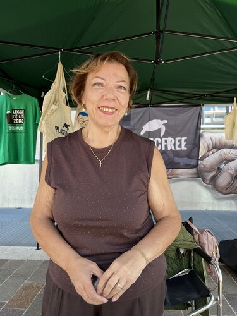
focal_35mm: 26
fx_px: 237
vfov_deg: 67.3
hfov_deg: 53.1
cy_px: 158
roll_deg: +0.5
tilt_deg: -1.3
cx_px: 118
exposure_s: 1/425
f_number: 1.6
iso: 50
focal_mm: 5.1
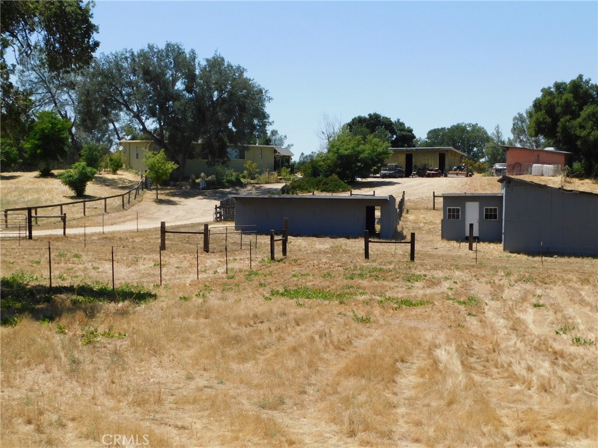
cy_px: 224
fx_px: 777
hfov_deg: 42.1
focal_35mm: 45
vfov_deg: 32.2
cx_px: 299
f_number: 3.7
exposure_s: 1/1000
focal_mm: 8
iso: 125
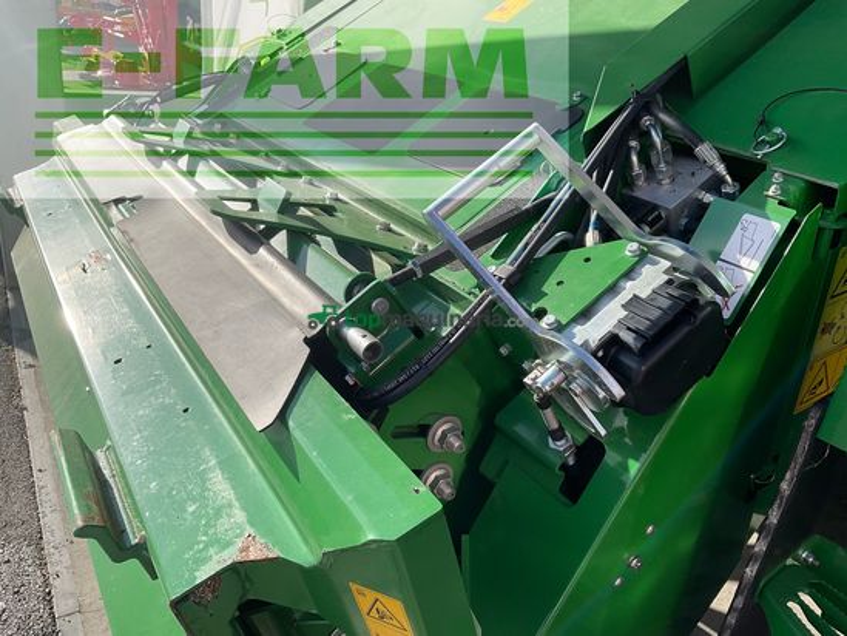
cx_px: 424
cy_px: 318
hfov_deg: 61.6
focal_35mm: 29
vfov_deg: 48.2
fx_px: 710
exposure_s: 1/1342
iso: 16
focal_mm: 3
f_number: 1.8
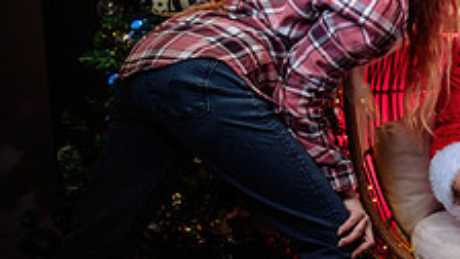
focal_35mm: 65
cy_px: 139
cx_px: 518
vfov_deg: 18.5
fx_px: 793
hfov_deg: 29.0
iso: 64
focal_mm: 24
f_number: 2.8
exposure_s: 1/125
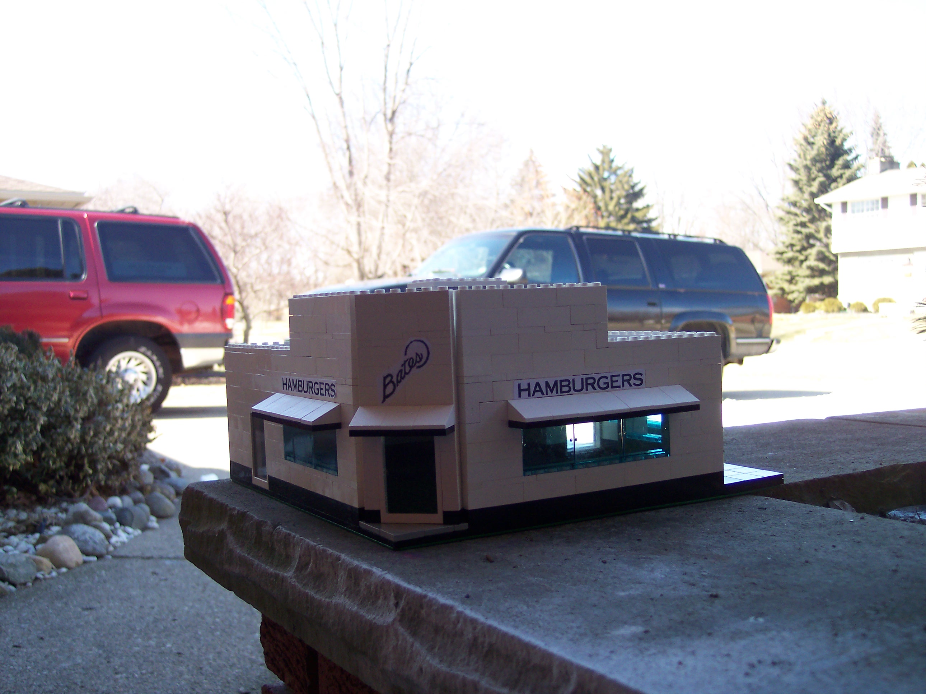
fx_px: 1016
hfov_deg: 49.0
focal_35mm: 38
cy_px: 347
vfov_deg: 37.7
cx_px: 463
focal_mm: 8
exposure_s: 1/250
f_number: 2.8
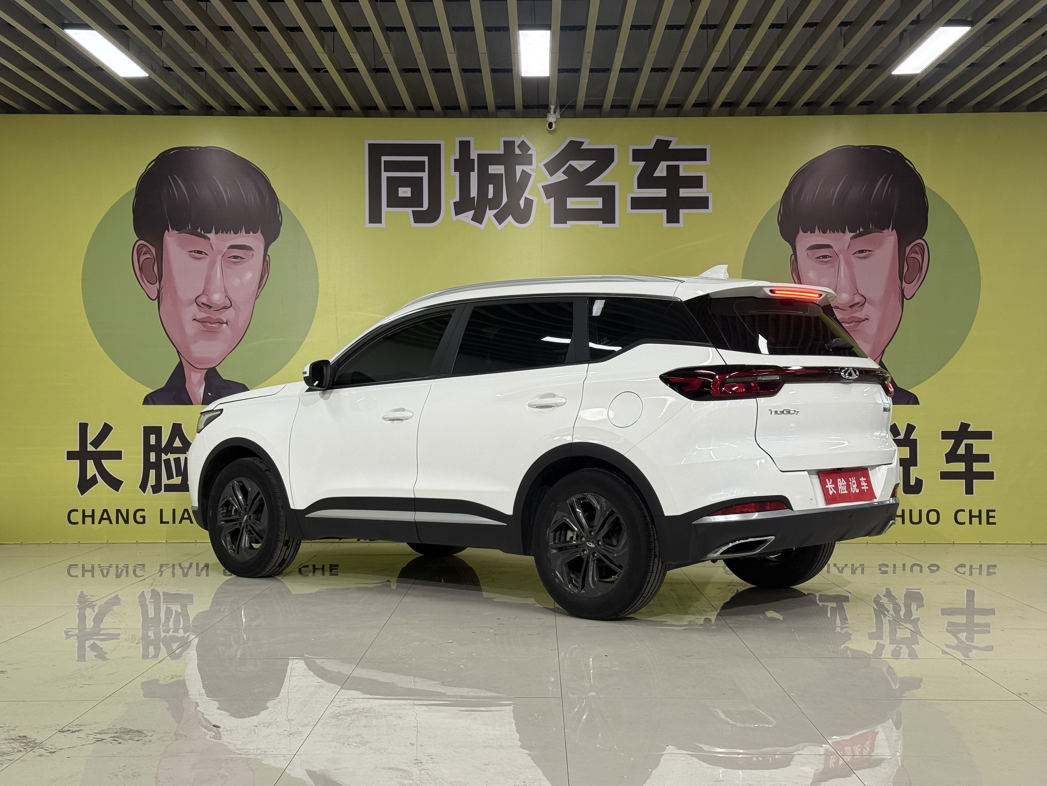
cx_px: 524
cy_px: 393
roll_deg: +0.0
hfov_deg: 39.7
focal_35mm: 48
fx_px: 1452
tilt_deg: -0.4
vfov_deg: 30.3
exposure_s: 1/100
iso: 80
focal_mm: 6.76
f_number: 1.78
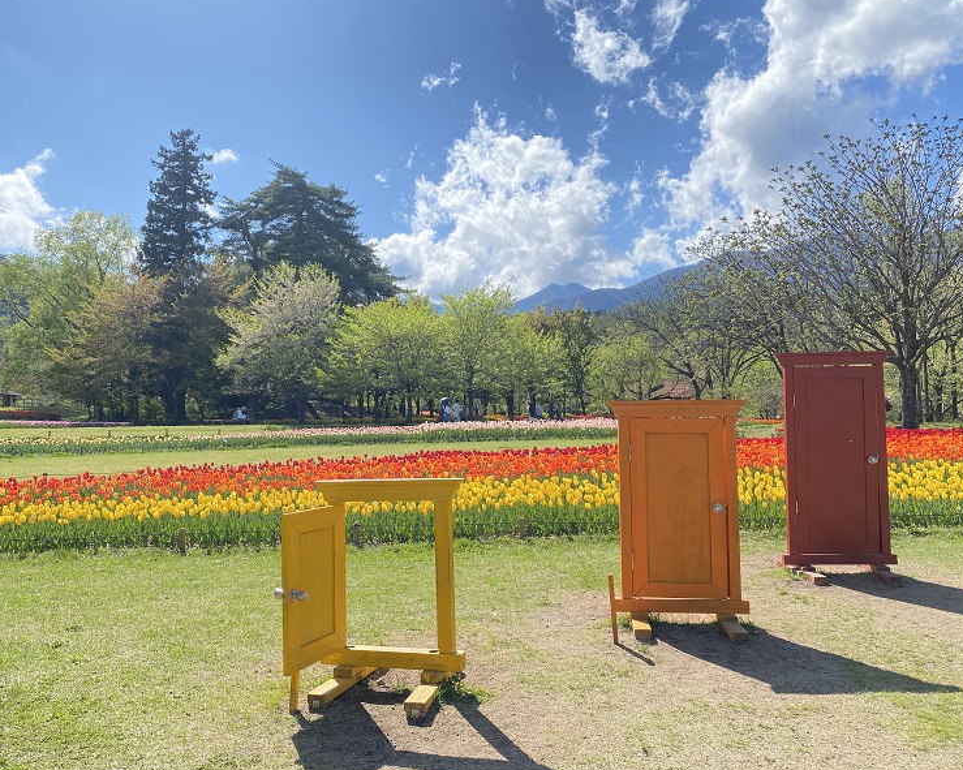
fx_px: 798
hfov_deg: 62.2
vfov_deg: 51.5
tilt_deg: +3.4
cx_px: 468
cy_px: 381
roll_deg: +1.7
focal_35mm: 28
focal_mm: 4.25
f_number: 1.8
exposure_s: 1/1678
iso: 32
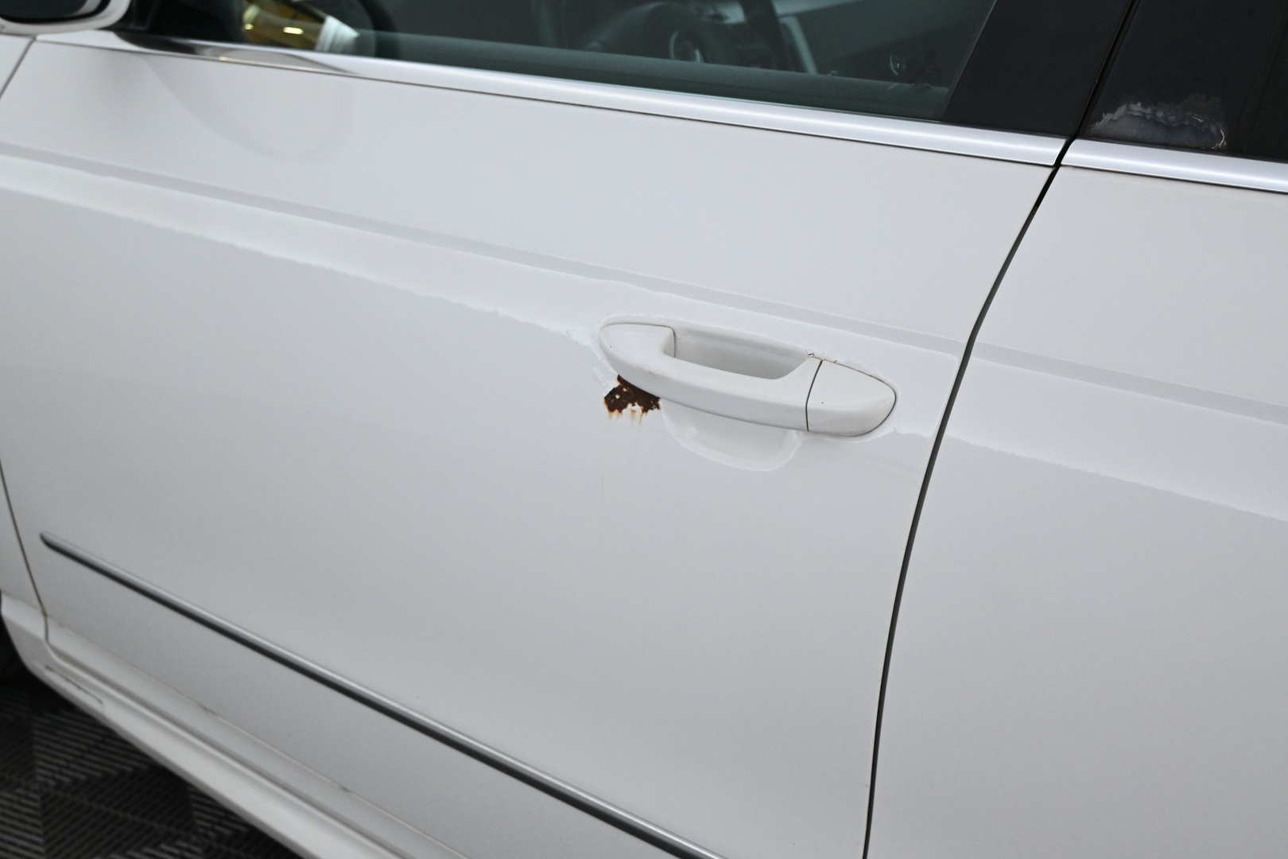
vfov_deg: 29.9
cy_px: 430
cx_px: 644
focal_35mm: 45
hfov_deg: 43.6
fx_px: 1610
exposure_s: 1/50
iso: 2000
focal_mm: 30
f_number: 4.8
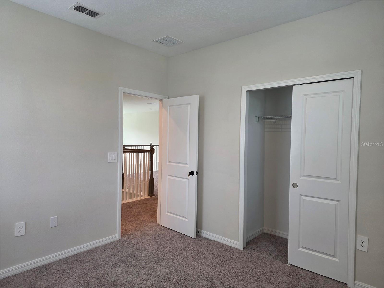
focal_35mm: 23
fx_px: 255
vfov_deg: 58.9
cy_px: 144
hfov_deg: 73.9
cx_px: 192
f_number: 1.7
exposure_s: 1/120
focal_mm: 6.3
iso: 100
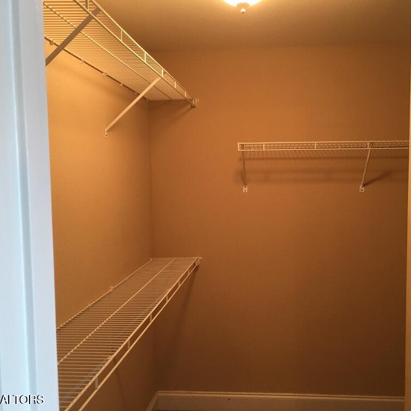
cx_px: 236
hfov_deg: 47.1
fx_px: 470
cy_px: 208
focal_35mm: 35
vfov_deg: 47.2
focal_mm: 4.15
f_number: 2.2
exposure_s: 1/30
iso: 100
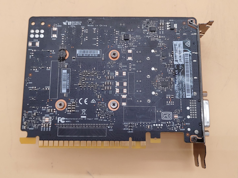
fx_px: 268
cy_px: 89
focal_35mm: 39
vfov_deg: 36.8
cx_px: 119
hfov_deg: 47.9
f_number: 1.8
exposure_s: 1/120
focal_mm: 4.36
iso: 50
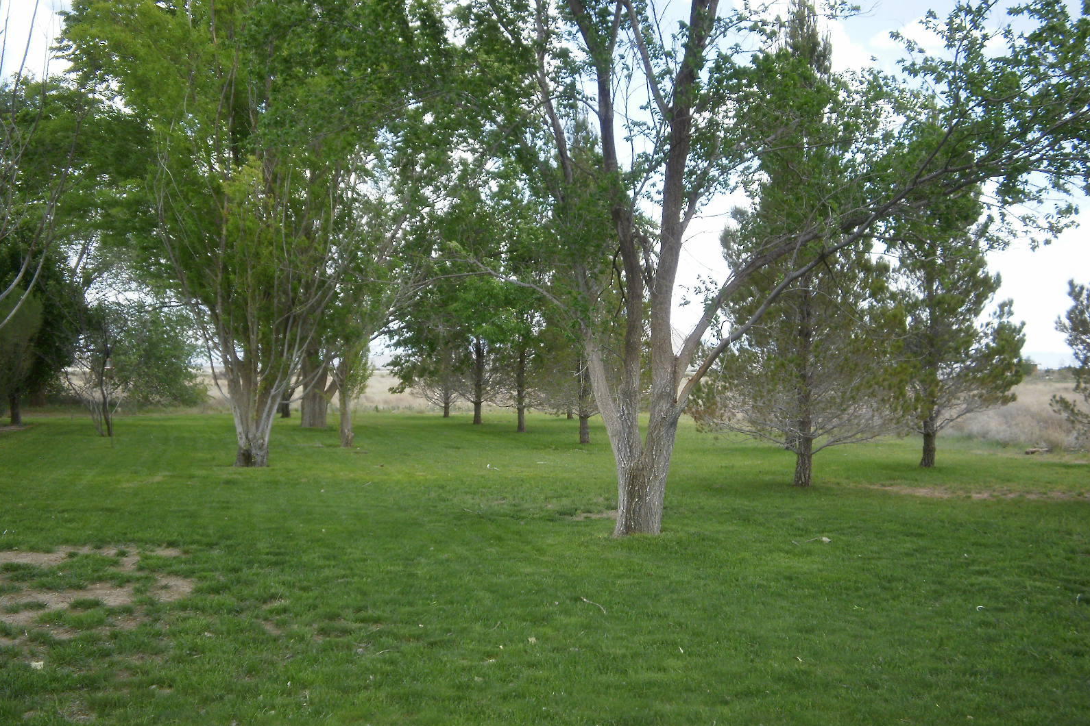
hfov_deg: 43.6
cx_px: 543
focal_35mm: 45
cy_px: 383
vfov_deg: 29.9
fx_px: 1362
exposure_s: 1/400
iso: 100
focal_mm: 7.61
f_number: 3.4
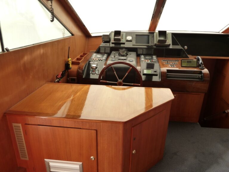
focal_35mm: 25
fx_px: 165
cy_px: 86
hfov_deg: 69.4
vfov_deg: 54.9
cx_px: 114
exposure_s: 1/60
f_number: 3.3
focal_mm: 4.1
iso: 125
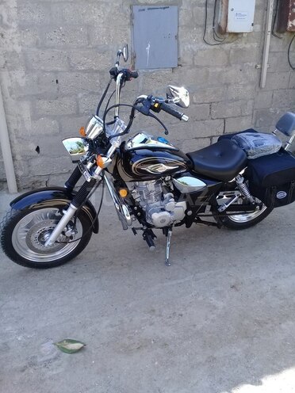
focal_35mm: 31
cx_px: 148
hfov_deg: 45.4
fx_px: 352
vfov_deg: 58.4
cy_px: 196
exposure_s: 1/300
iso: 50
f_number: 2.2
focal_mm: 3.3
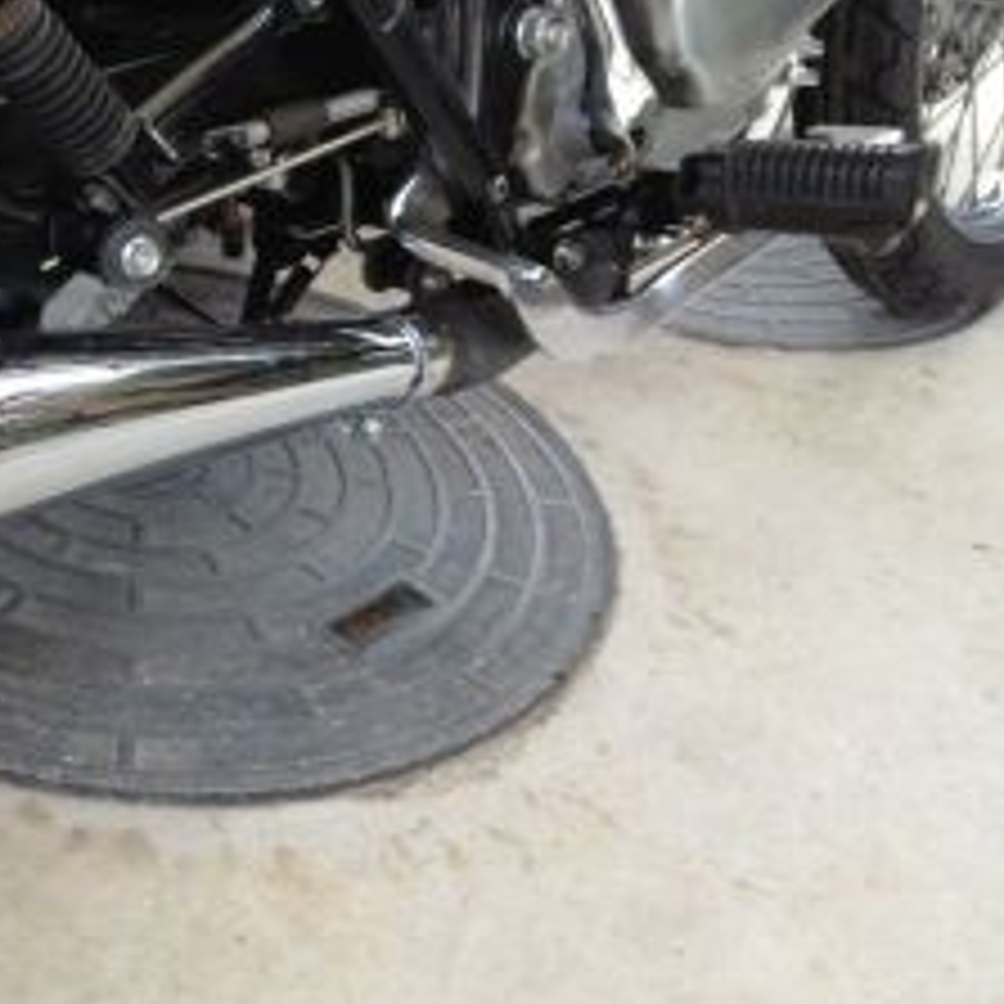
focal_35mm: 50
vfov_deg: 34.0
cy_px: 428
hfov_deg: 33.0
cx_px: 198
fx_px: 1641
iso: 50
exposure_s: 1/60
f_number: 2.4
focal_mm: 4.28
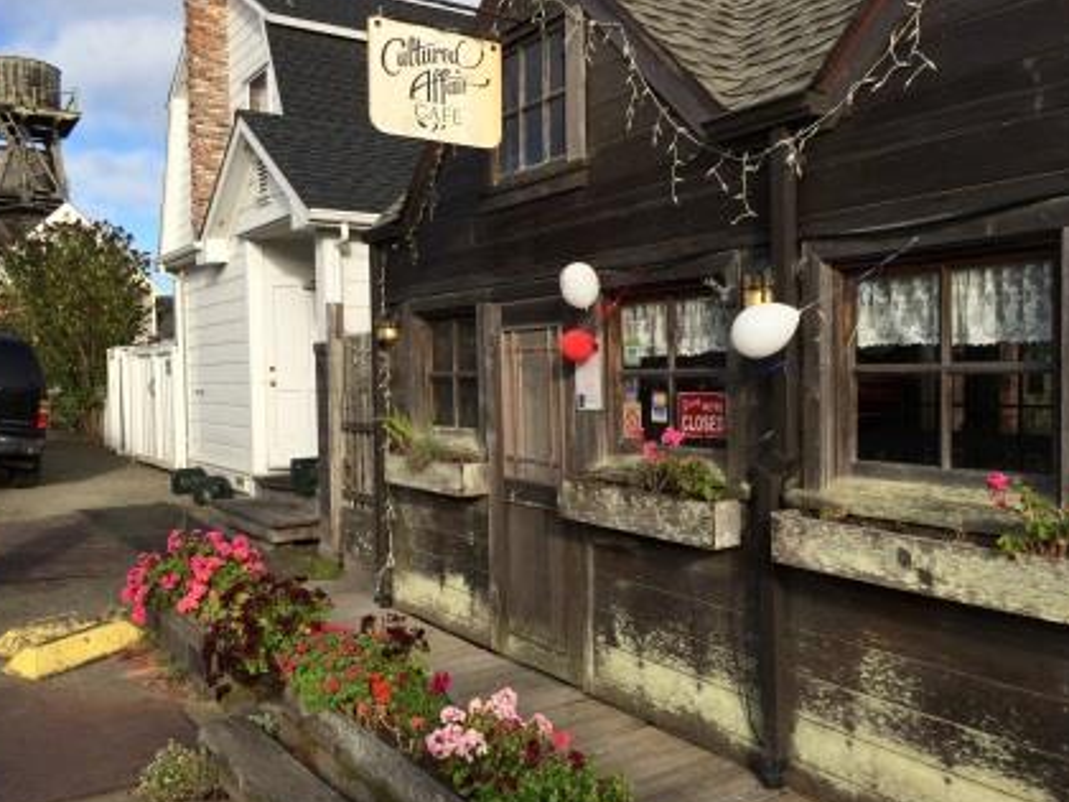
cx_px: 534
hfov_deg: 56.8
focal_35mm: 32
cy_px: 407
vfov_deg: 44.2
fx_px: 988
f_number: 2.2
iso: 32
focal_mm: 4.12
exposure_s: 1/1520
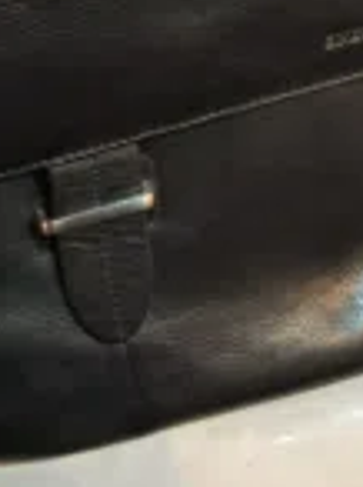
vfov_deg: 25.6
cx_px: 320
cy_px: 53
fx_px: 1038
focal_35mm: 74
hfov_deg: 19.5
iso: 1000
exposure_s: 1/20
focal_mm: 4
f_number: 1.8
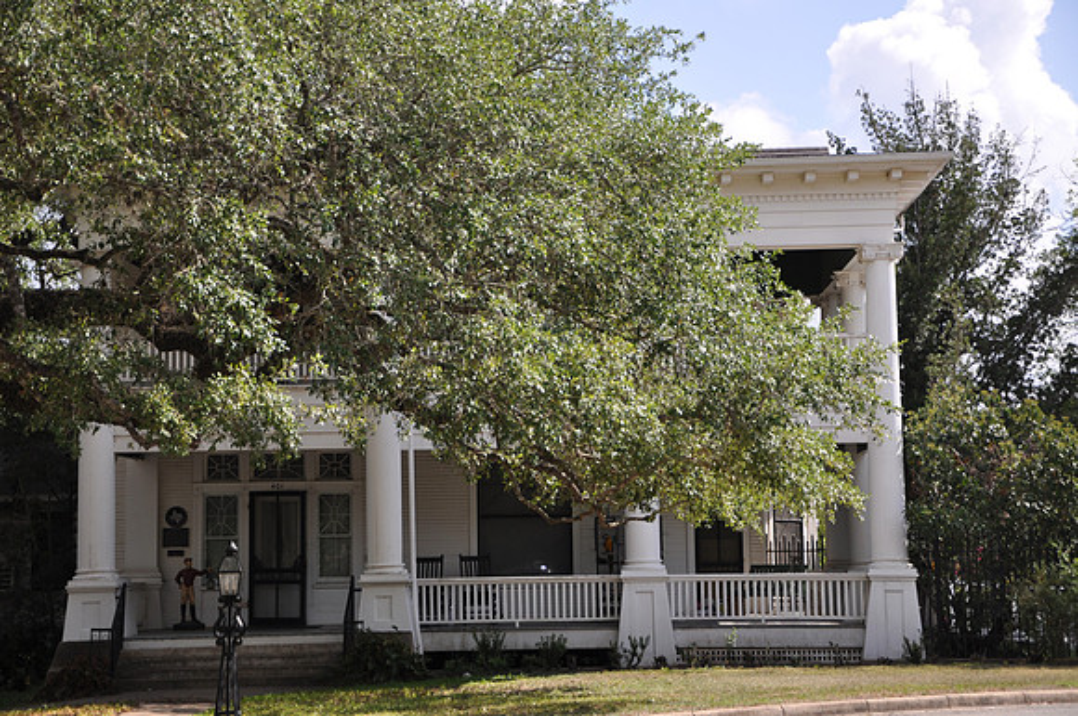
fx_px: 2332
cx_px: 539
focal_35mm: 78
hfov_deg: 26.0
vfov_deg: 17.4
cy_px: 358
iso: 220
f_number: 5
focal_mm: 52
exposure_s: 1/200
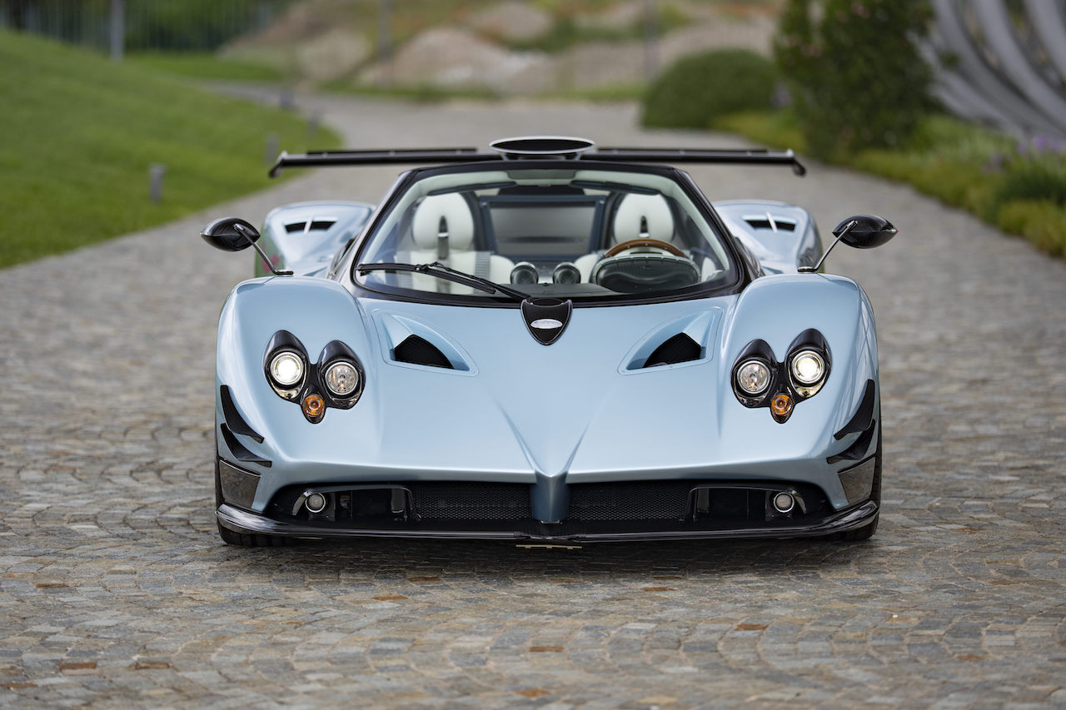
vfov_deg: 10.2
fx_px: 3997
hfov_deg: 15.2
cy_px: 355
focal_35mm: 135
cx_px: 533
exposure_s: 1/3200
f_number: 1.8
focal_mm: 135
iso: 250
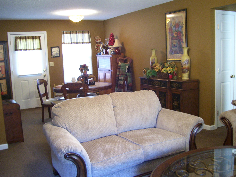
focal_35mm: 37
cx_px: 118
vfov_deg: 38.7
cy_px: 88
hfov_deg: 50.1
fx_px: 252
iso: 160
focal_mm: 6
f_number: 2.7
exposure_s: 1/8
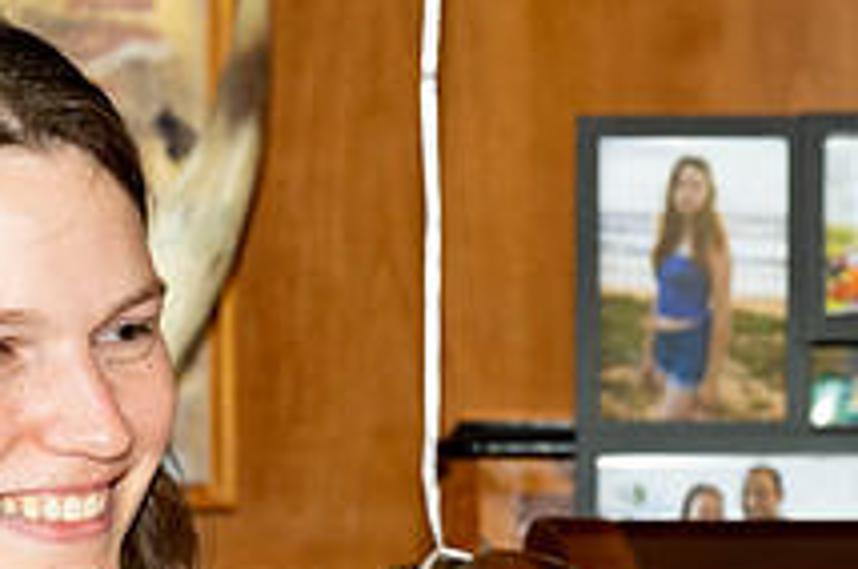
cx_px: -64
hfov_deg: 7.9
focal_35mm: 258
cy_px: 571
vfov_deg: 5.3
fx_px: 6140
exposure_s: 1/100
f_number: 6.3
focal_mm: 95
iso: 640
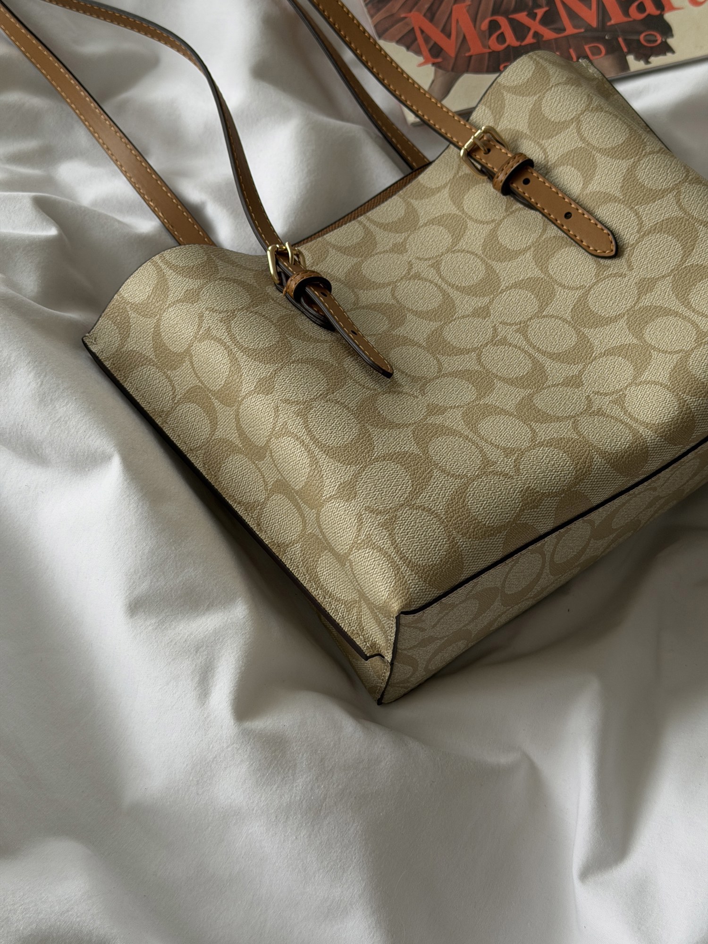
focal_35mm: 48
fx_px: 1309
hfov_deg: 30.3
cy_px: 472
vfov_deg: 39.7
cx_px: 354
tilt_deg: -62.4
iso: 50
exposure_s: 1/154
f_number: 1.78
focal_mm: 6.76
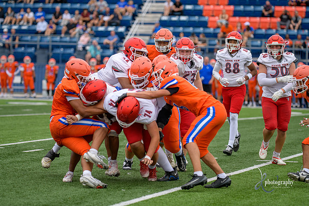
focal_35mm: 160
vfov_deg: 8.6
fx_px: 1374
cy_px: 103
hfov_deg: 12.8
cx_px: 154
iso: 400
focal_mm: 160
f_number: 2.8
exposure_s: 1/800
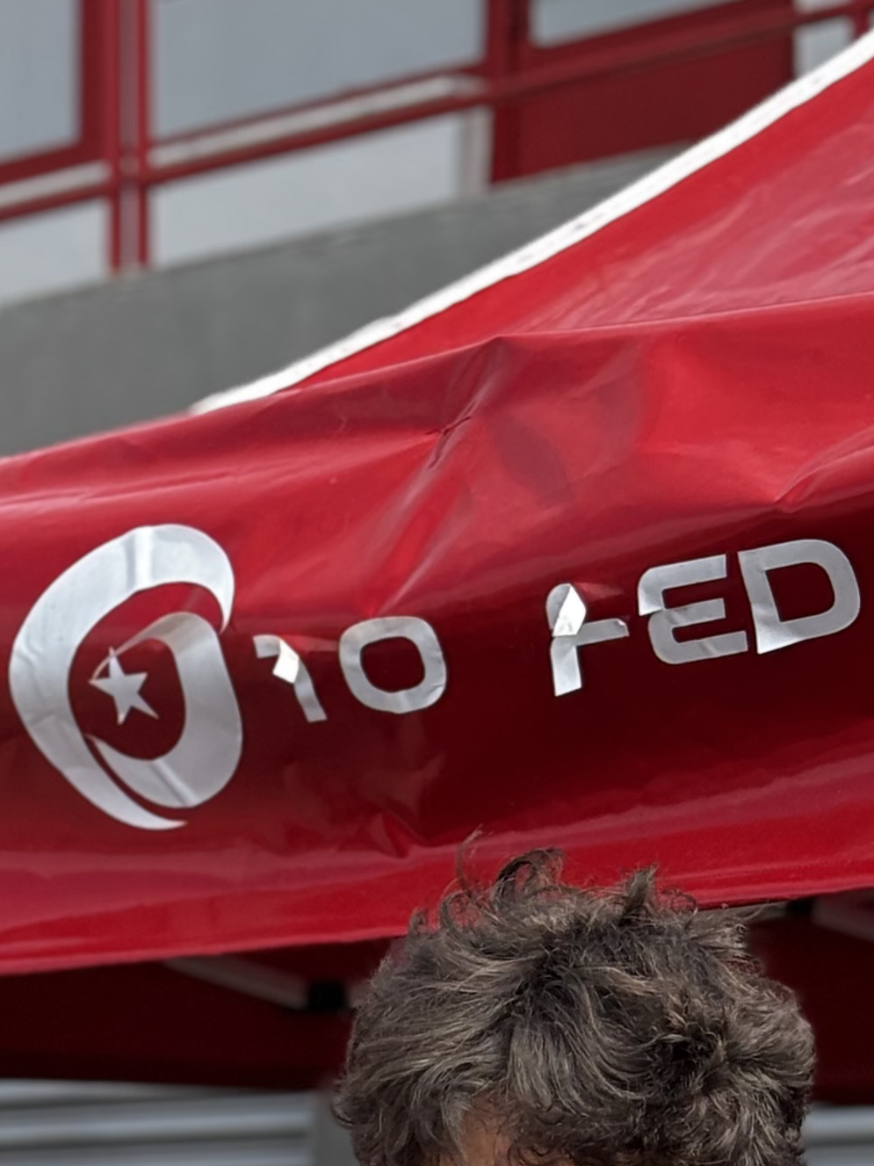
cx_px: -233
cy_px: 1568
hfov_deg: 9.2
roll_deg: -0.1
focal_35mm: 158
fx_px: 5320
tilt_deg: -1.7
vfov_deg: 12.1
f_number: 1.6
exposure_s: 1/1027
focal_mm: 5.96
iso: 32
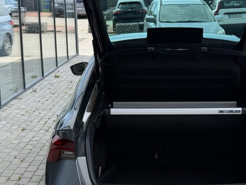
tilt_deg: -9.1
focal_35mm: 85
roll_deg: +0.7
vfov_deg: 17.4
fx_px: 604
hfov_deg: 22.9
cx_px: 172
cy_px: 99
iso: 64
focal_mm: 6.76
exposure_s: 1/1484
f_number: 1.78
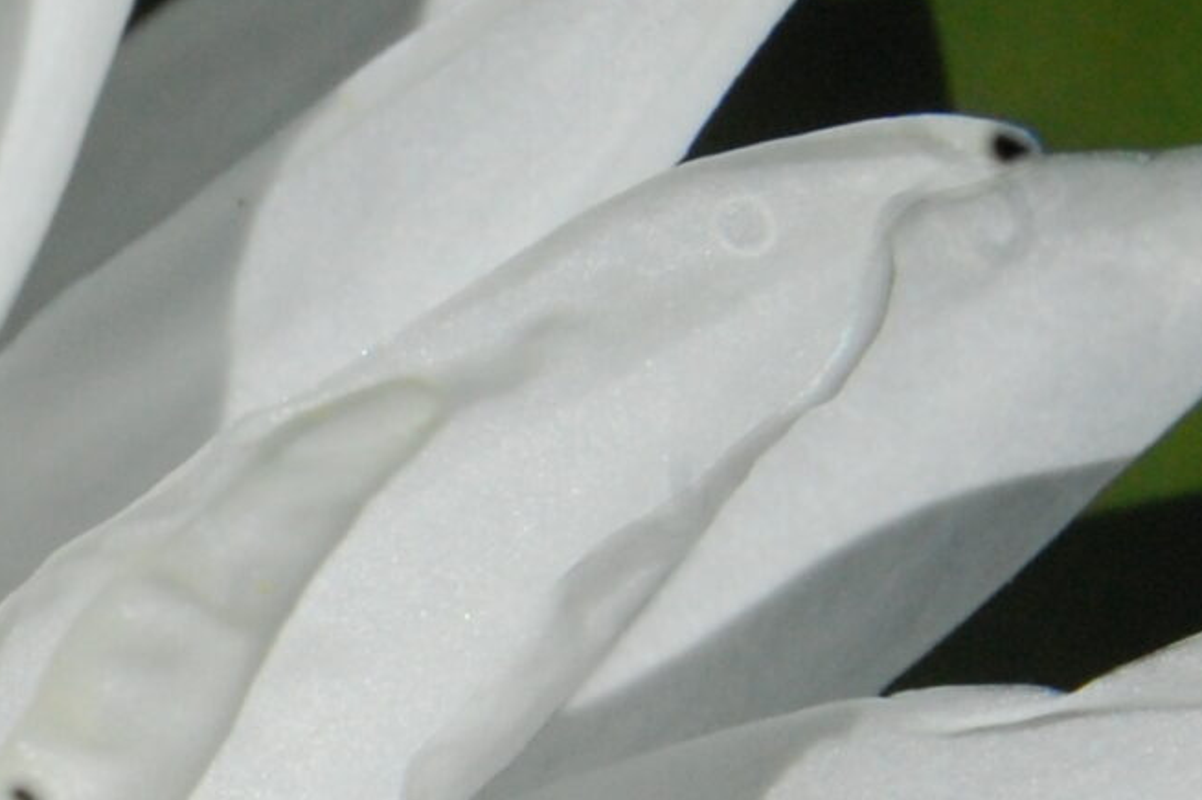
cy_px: 1085
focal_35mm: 223
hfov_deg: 8.9
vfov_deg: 6.1
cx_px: -947
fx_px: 7440
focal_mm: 38
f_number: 18
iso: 800
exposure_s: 1/1250
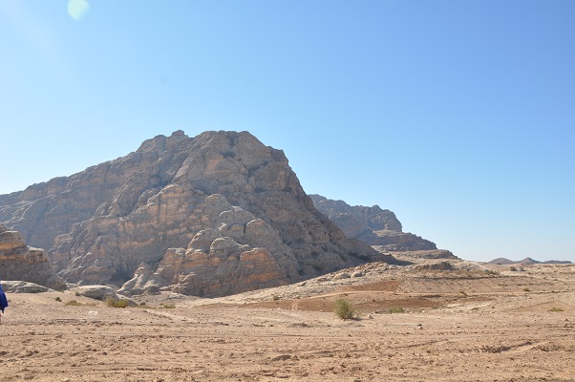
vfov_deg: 36.8
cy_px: 191
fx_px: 574
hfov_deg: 53.2
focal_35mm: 36
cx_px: 288
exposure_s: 1/400
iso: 200
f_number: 10
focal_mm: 24
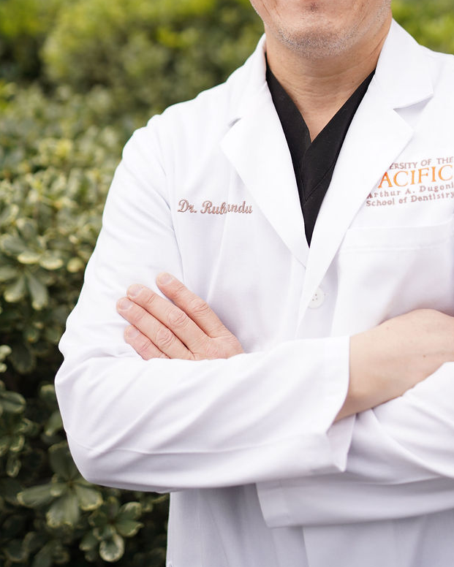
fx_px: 1092
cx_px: 329
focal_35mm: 65
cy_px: 15
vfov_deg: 27.6
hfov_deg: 23.3
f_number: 1.6
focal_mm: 35
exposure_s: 1/2000
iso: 100
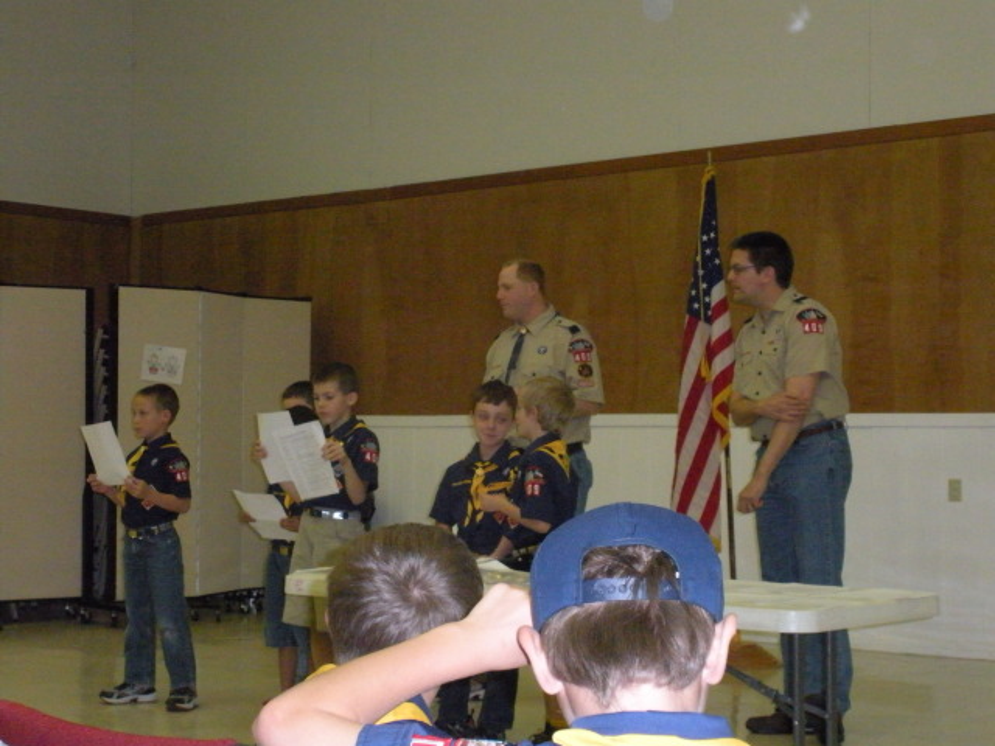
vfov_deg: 22.9
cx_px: 498
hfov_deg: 30.3
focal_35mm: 64
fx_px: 1840
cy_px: 373
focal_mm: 11.2
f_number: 4.6
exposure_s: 1/125
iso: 800
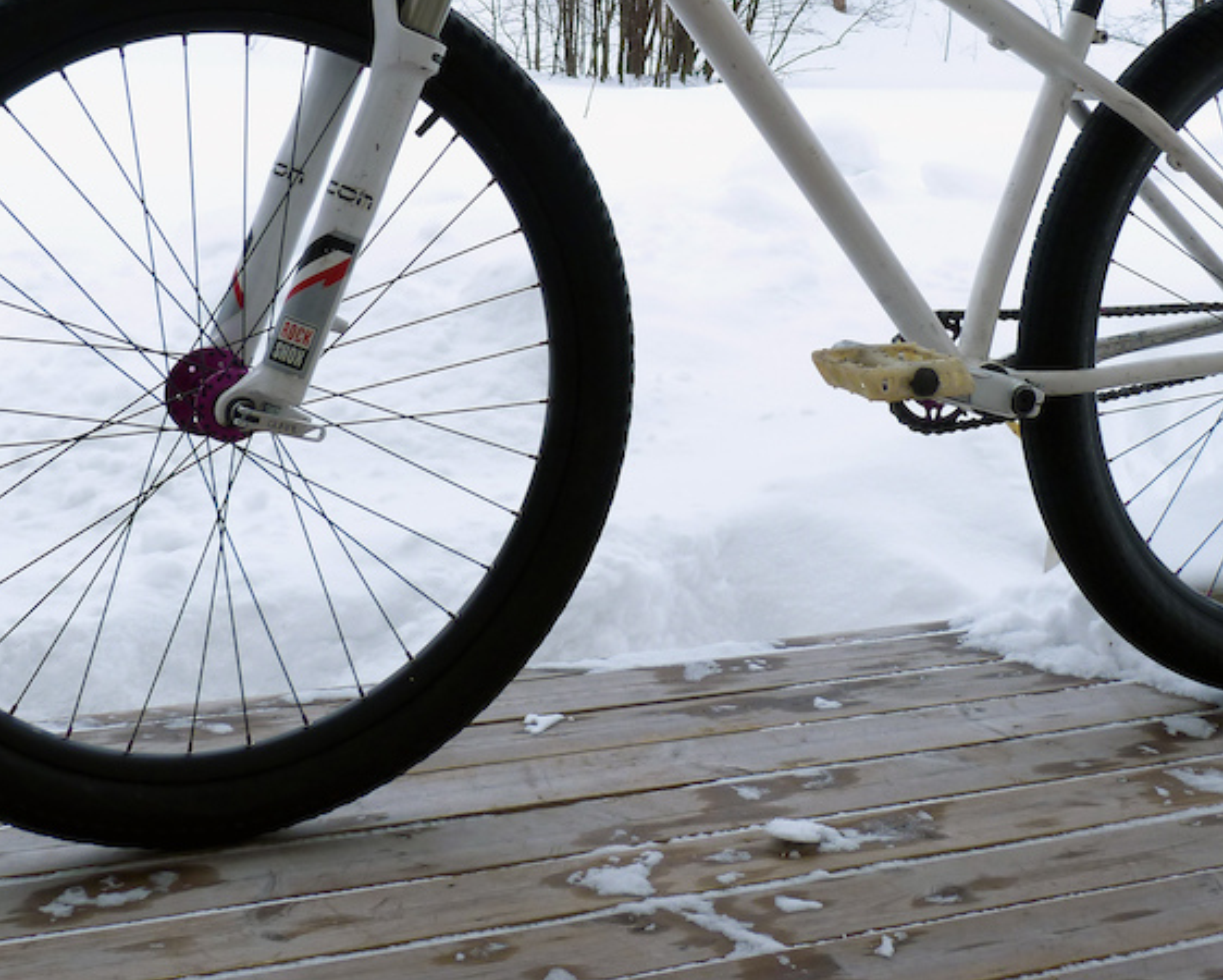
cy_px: 161
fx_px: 2317
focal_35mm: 64
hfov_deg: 29.5
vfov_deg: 23.4
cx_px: 670
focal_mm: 6.5
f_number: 3.1
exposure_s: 1/200
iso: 80
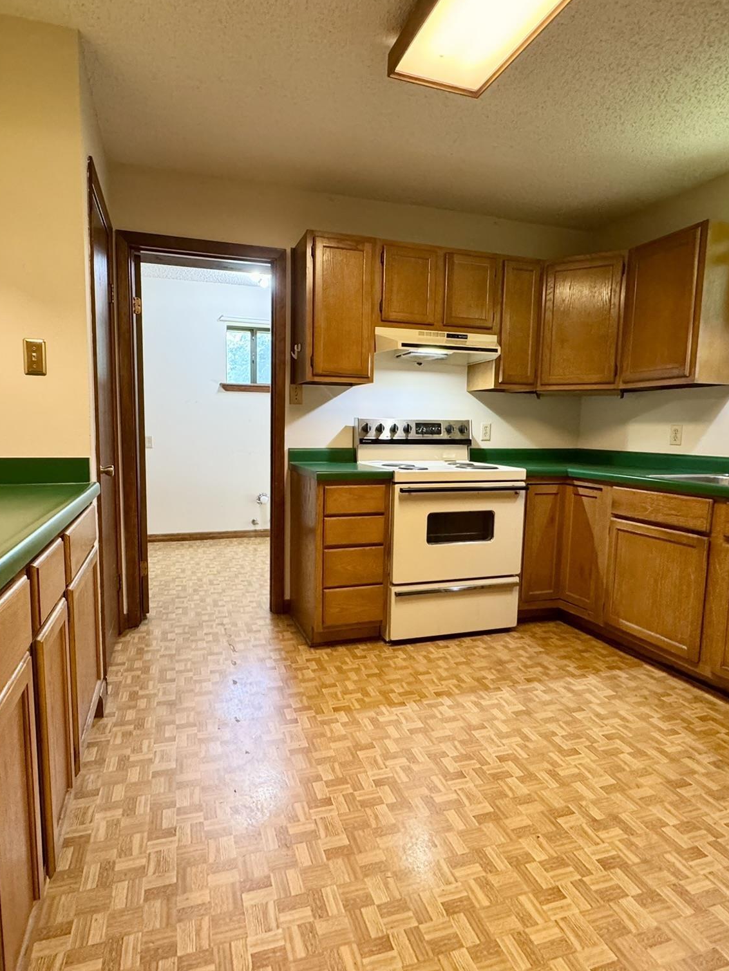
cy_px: 486
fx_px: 533
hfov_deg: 68.5
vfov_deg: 84.7
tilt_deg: -6.6
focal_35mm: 19
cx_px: 331
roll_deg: -1.3
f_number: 2.2
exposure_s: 1/60
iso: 320
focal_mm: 2.22
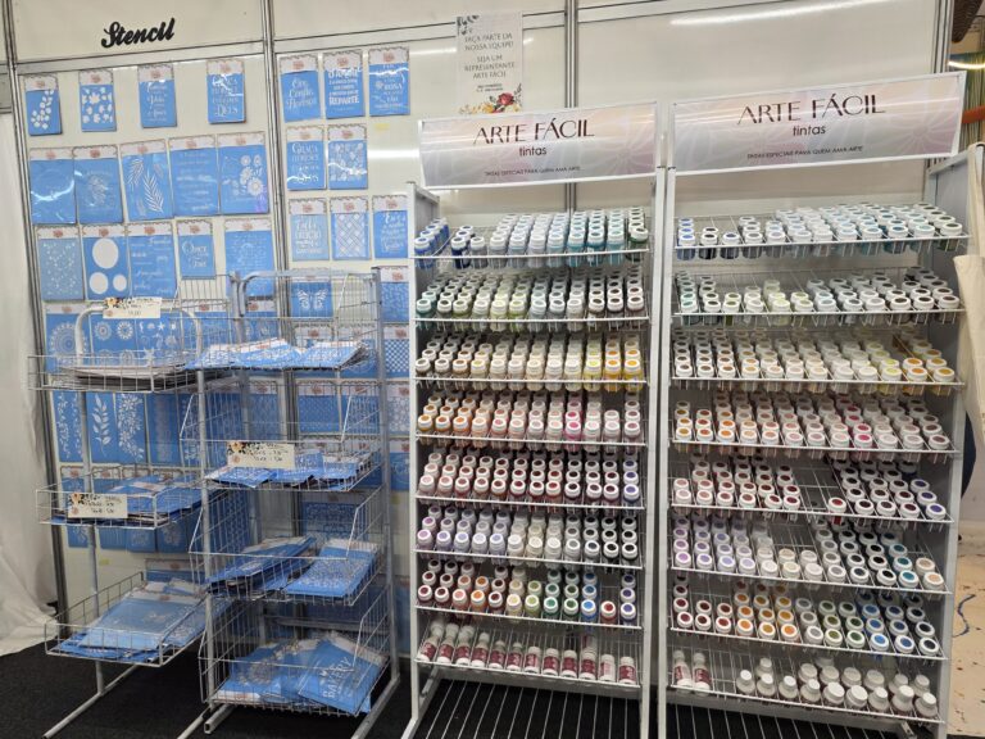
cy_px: 370
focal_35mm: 23
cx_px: 492
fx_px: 654
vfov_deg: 58.9
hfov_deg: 73.9
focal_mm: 6.25
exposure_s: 1/120
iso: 160
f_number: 1.7
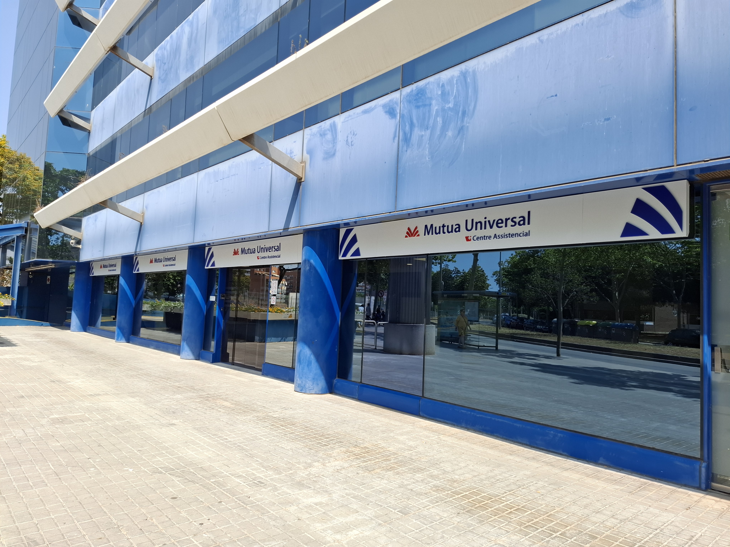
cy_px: 274
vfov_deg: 58.9
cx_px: 365
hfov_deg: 73.9
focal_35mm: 23
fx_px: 485
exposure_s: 1/829
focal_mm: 5.54
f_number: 1.8
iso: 50
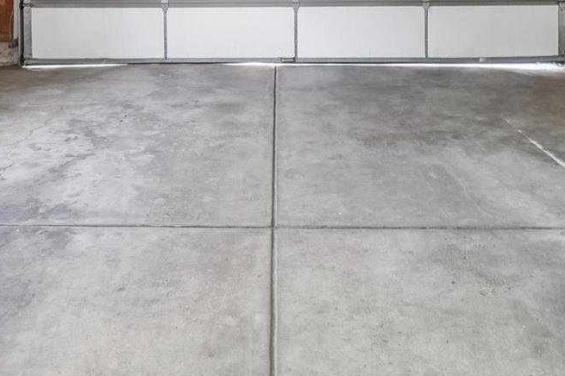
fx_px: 690
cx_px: 287
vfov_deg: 26.9
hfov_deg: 44.5
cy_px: -78
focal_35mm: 44
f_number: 8
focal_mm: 12
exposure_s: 1/6
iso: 400
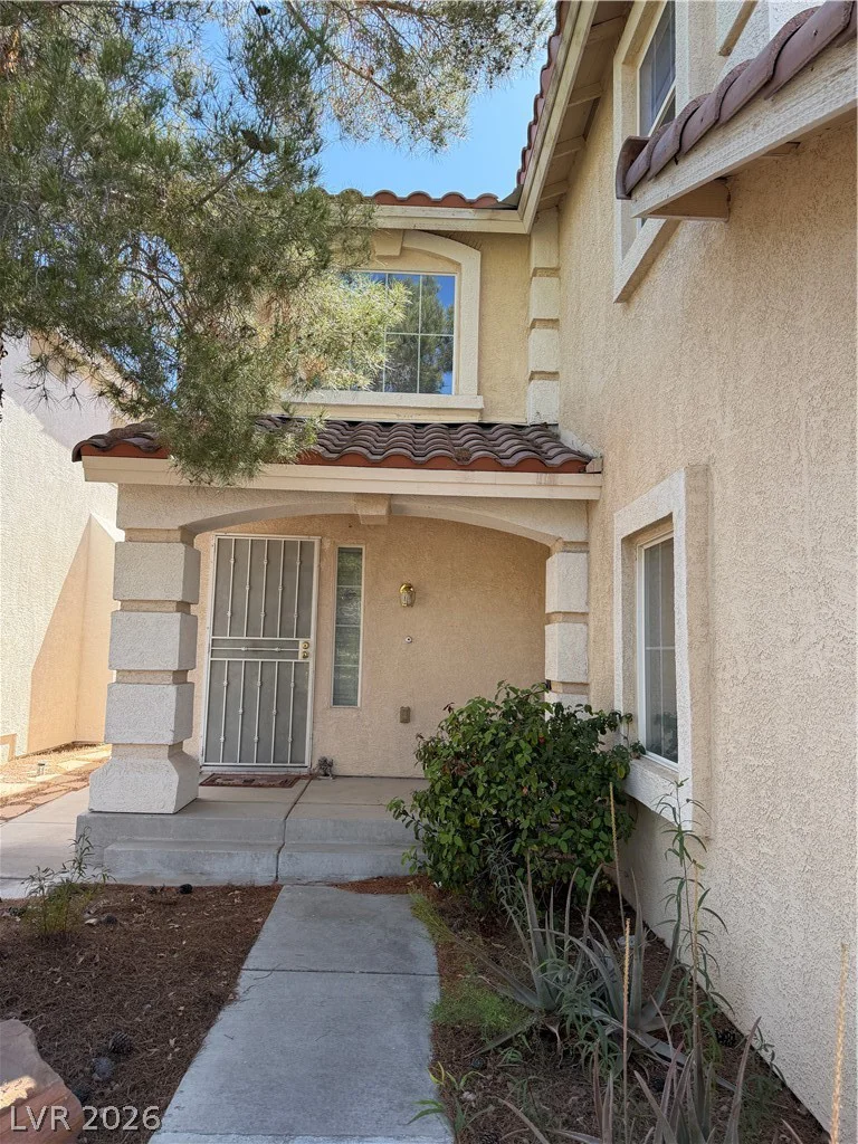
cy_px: 572
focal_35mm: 24
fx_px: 793
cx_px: 429
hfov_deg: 56.8
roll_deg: -1.7
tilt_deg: +5.6
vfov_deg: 71.6
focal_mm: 6.76
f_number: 1.78
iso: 100
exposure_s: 1/1106
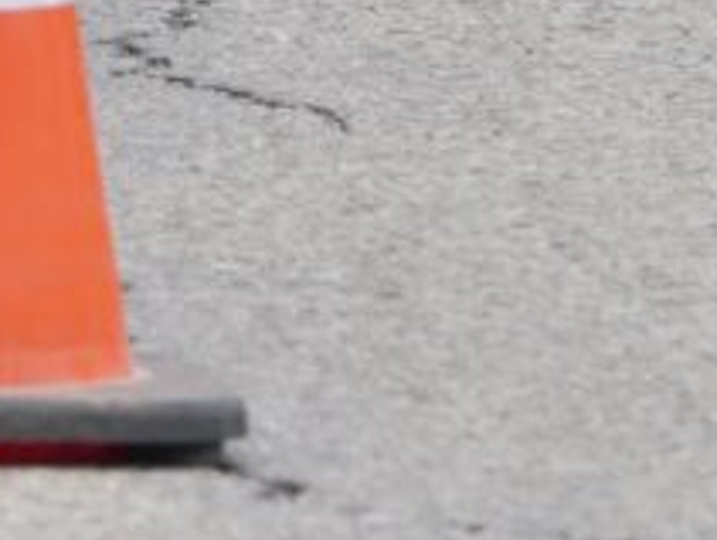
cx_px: -523
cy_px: -419
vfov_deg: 0.9
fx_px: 35978
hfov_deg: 1.1
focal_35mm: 1734
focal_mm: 179
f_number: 7.1
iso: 500
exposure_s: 1/400
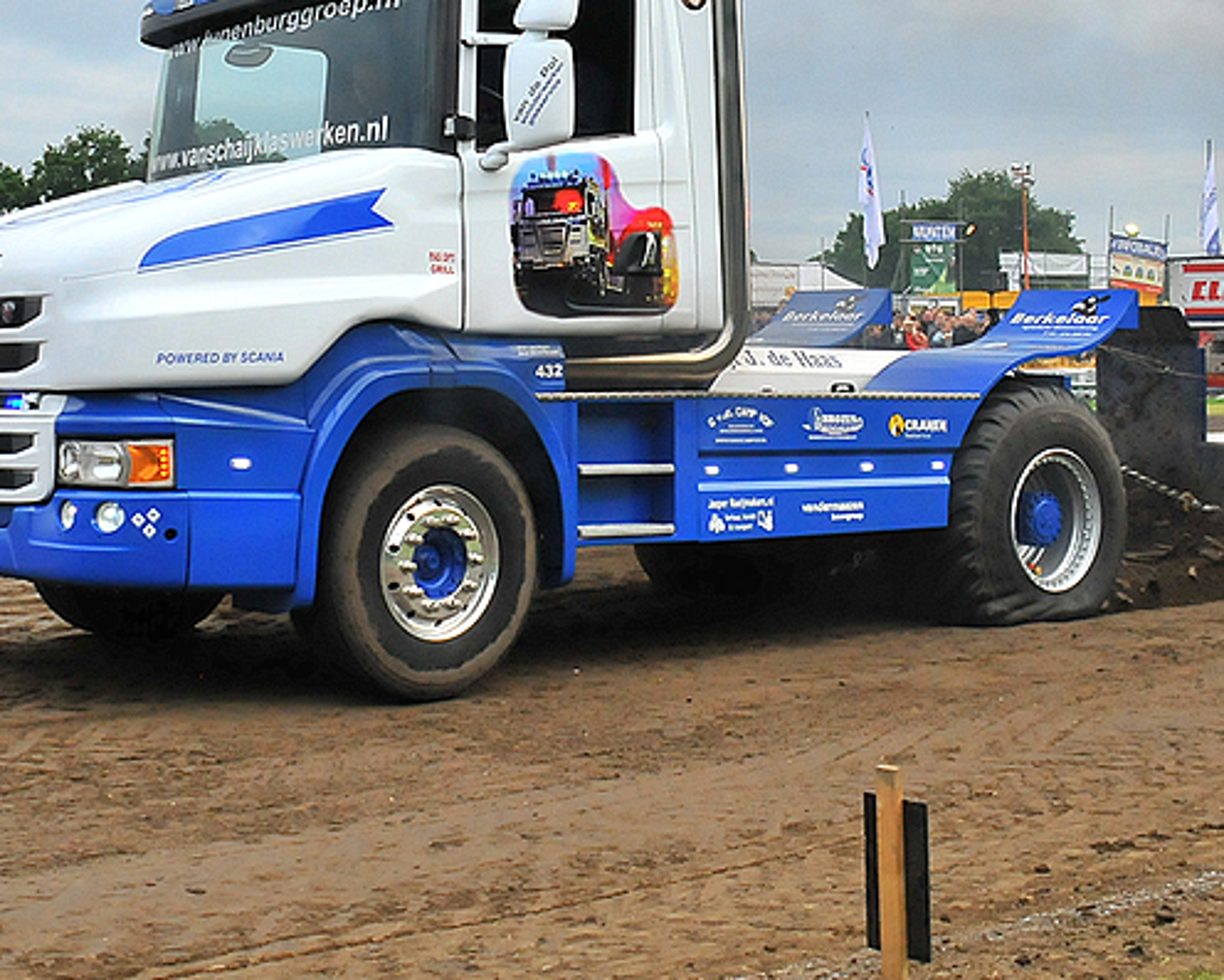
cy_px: 175
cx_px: 405
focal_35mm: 61
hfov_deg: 30.7
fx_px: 2209
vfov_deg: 24.5
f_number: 3.8
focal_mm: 21
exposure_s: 1/1000
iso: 1000
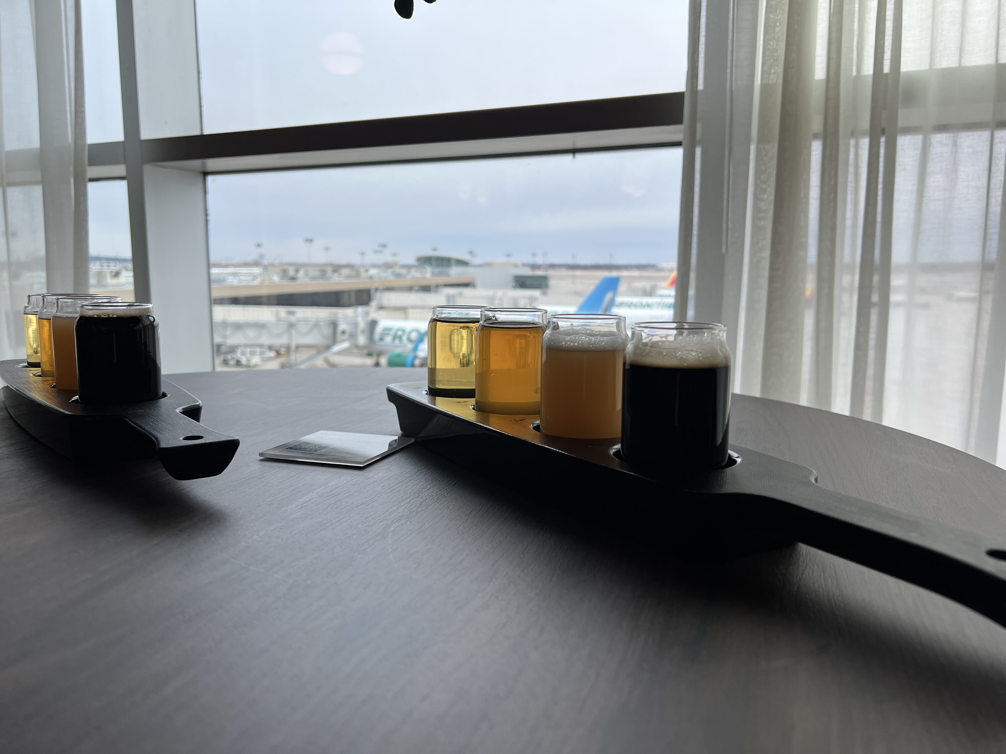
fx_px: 756
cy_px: 377
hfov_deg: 67.3
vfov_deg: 53.1
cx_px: 503
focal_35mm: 26
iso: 50
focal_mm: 5.7
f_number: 1.5
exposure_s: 1/803
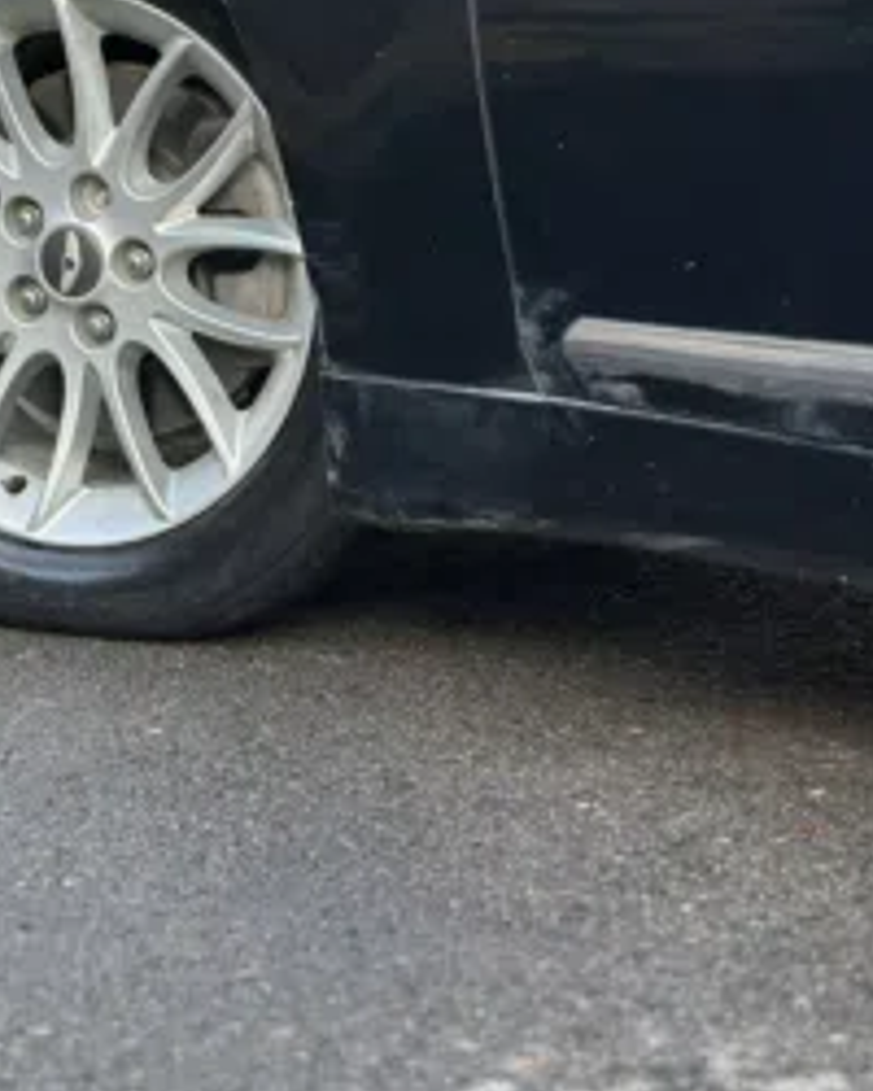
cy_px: 89
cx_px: 236
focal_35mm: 100
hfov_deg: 15.3
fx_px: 3230
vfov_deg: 18.8
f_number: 1.78
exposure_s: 1/568
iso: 80
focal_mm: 6.86
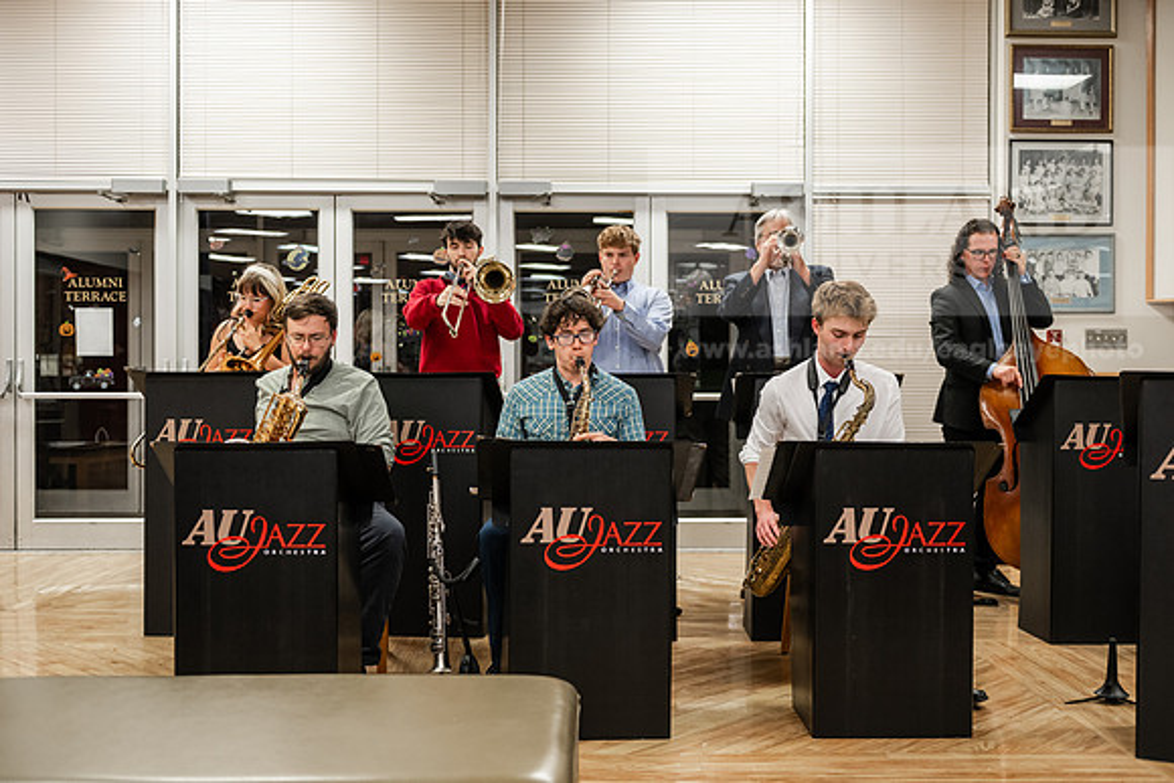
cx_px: 587
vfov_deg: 33.4
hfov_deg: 48.4
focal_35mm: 40
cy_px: 392
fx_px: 1305
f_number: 2.8
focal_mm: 40
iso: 1250
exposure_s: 1/125
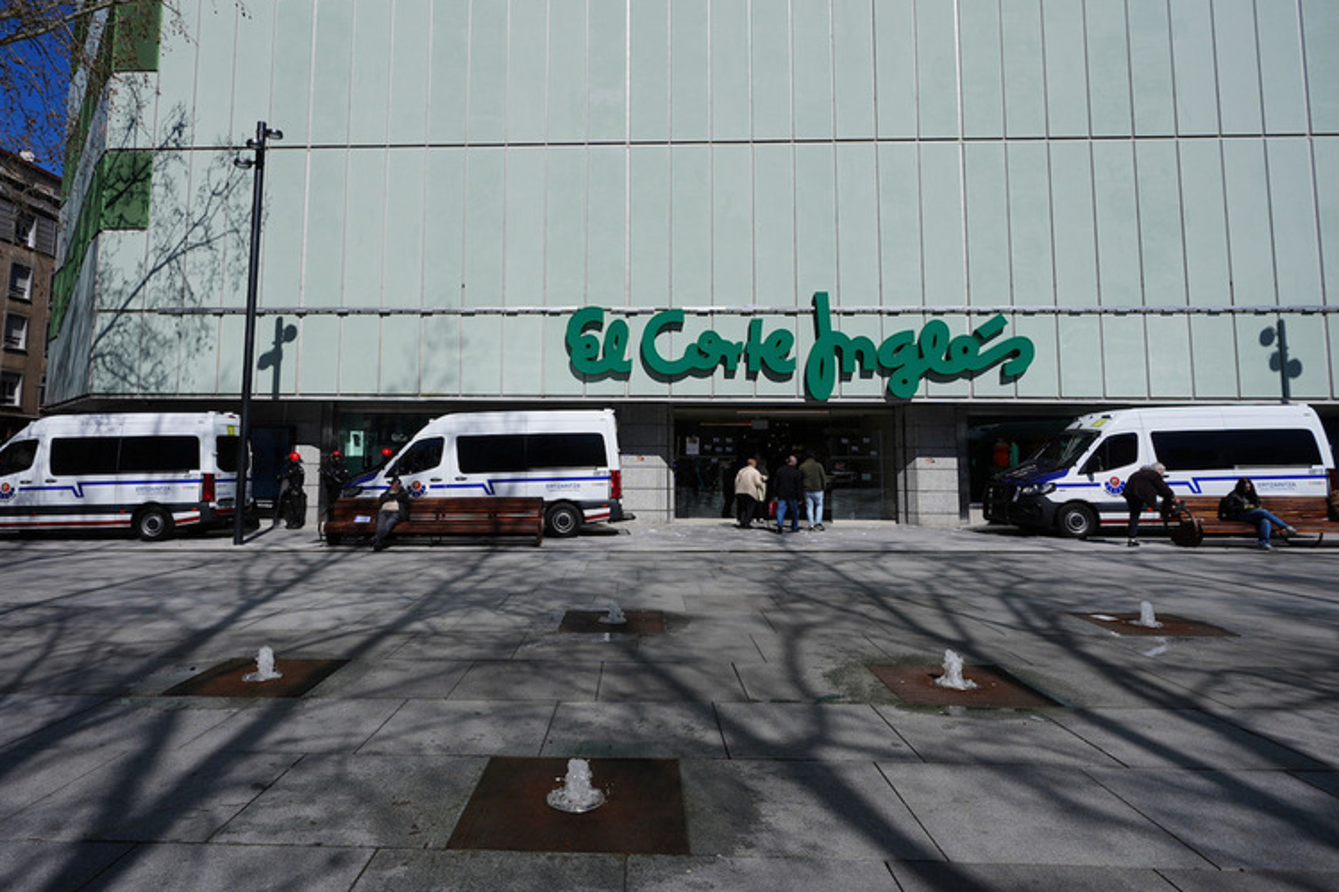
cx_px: 599
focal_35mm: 20
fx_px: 744
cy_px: 390
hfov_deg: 83.7
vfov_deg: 61.7
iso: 250
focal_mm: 16
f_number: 4.5
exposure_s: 1/5000
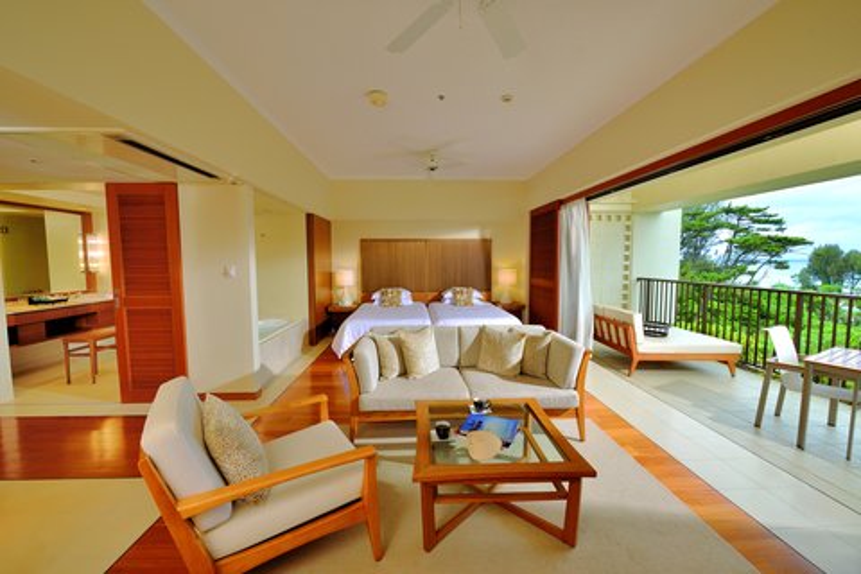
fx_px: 335
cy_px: 287
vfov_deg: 81.2
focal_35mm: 14
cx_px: 430
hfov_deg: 104.3
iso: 160
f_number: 14
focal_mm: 14
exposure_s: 1/13
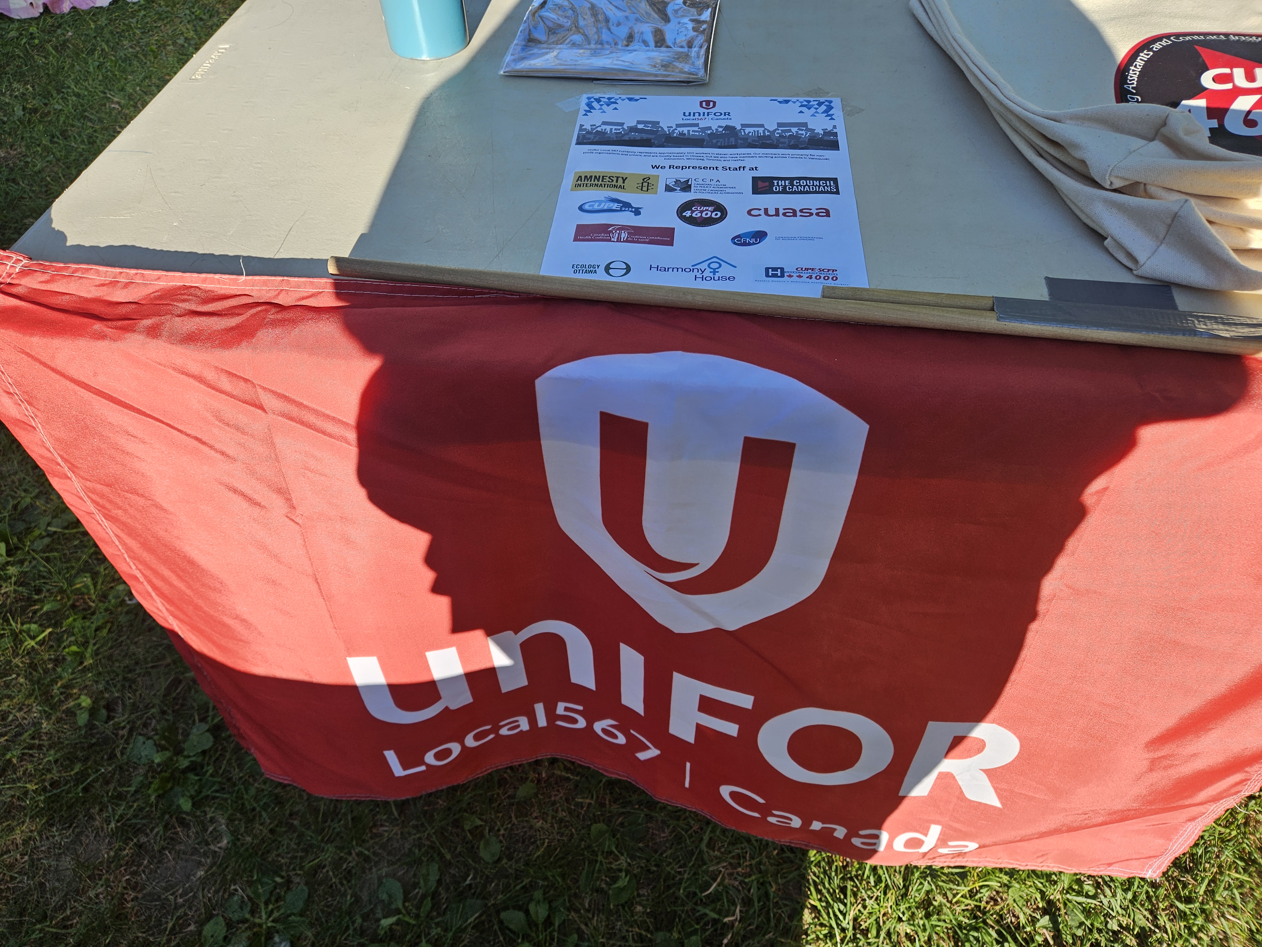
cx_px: 631
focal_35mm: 23
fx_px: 839
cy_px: 474
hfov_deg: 73.9
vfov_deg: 58.9
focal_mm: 5.4
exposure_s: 1/648
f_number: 1.8
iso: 25
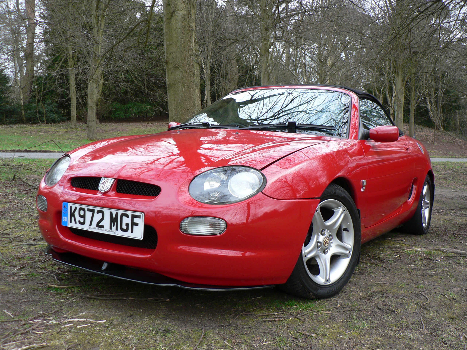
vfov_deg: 39.7
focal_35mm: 36
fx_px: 486
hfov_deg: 51.4
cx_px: 234
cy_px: 175
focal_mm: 6
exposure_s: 1/80
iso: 80
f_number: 2.8
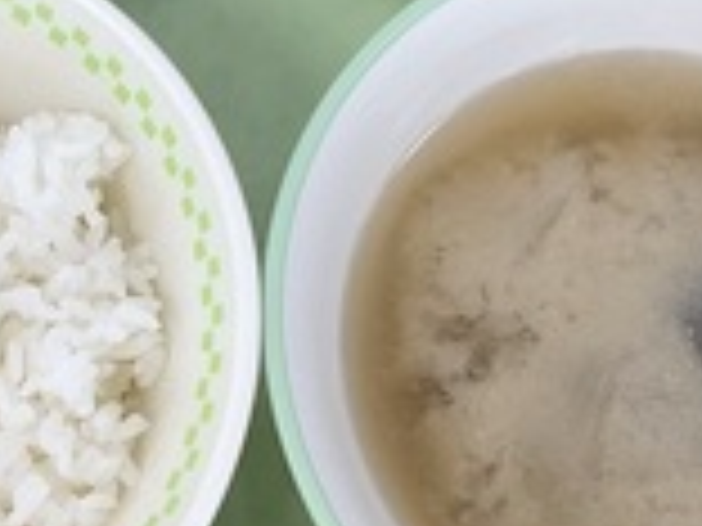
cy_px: 27
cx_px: 166
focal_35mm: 89
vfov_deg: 16.3
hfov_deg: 21.8
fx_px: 1805
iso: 64
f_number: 1.8
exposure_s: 1/99
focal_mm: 3
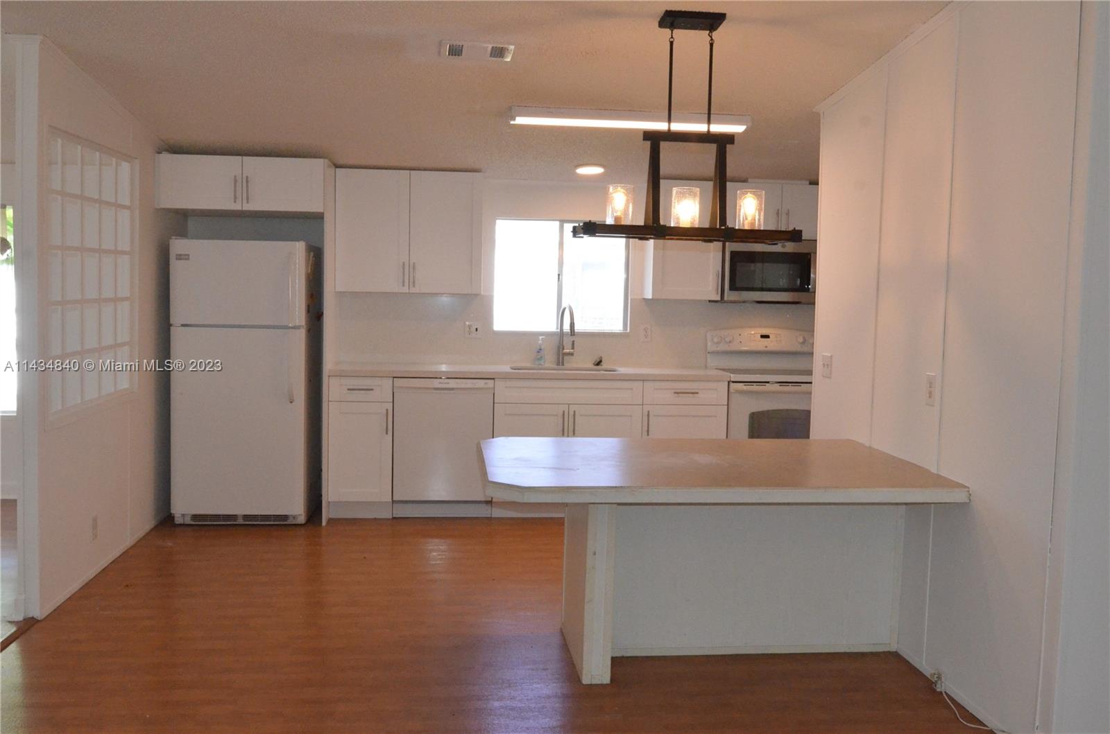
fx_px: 1107
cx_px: 555
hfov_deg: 53.2
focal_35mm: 36
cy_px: 367
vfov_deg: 36.7
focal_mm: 24
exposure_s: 1/250
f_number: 10
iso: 5000
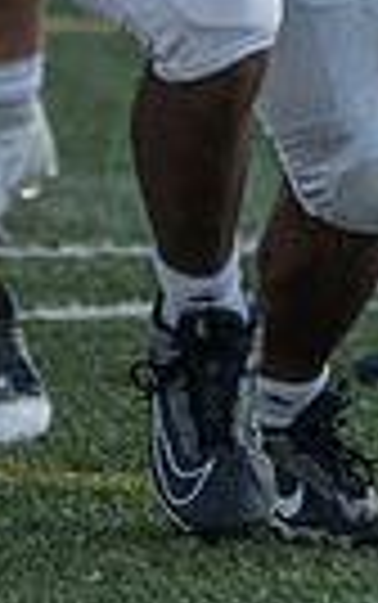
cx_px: 245
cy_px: -396
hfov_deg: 0.9
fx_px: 24342
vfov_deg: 1.4
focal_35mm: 1480
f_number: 5.6
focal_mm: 288
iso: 1000
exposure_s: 1/1250
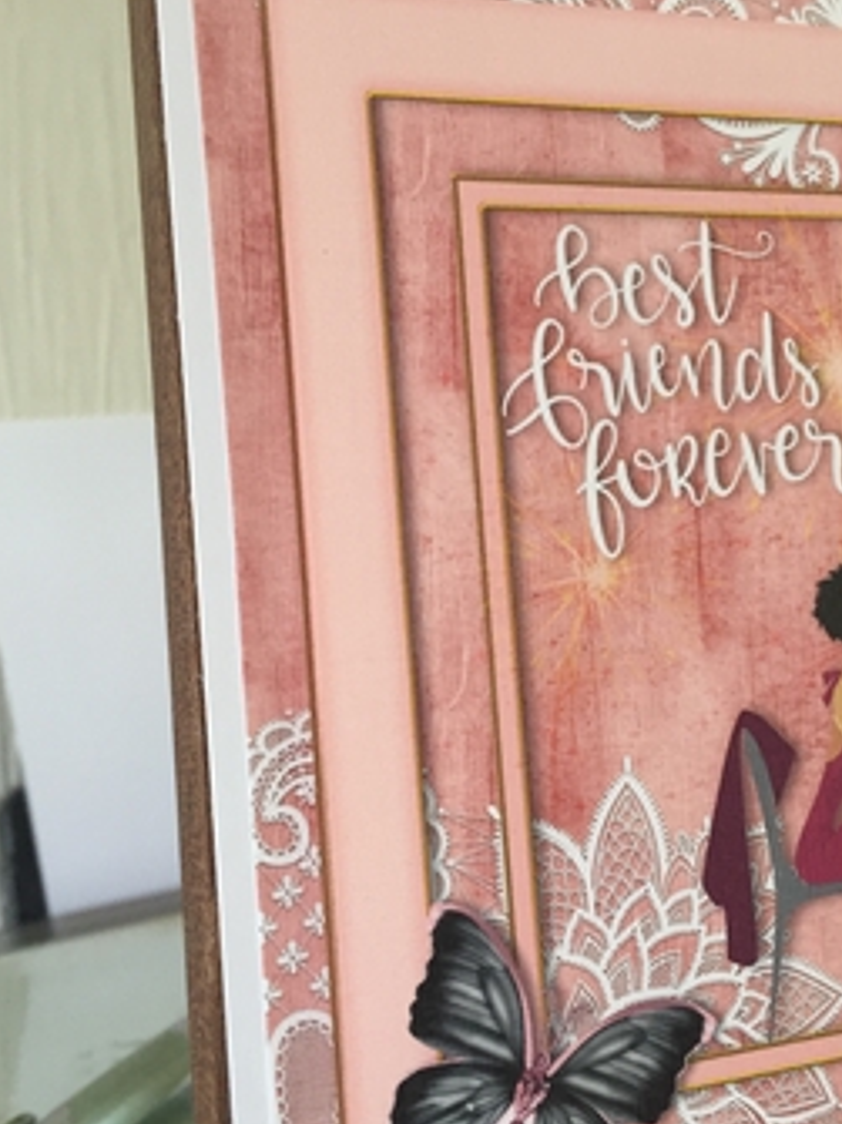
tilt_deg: -13.8
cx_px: 505
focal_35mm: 39
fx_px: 1266
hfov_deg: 36.7
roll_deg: -1.8
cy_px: 577
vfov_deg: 47.9
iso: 125
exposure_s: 1/33
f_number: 2.2
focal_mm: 4.15
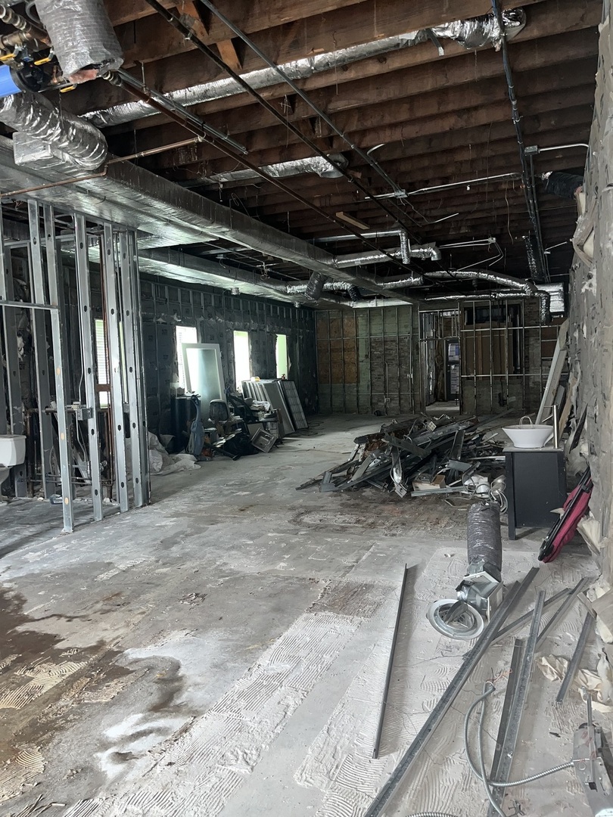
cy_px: 408
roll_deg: +2.5
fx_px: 614
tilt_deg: -4.3
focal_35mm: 26
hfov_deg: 53.1
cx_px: 306
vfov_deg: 67.3
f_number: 1.6
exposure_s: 1/13
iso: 64
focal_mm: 5.1
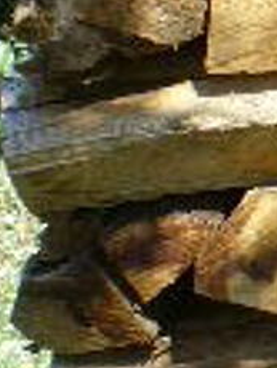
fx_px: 2279
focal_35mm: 214
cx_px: 584
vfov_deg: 9.2
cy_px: 90
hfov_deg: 6.7
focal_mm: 6.1
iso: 80
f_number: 2.8
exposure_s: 1/400
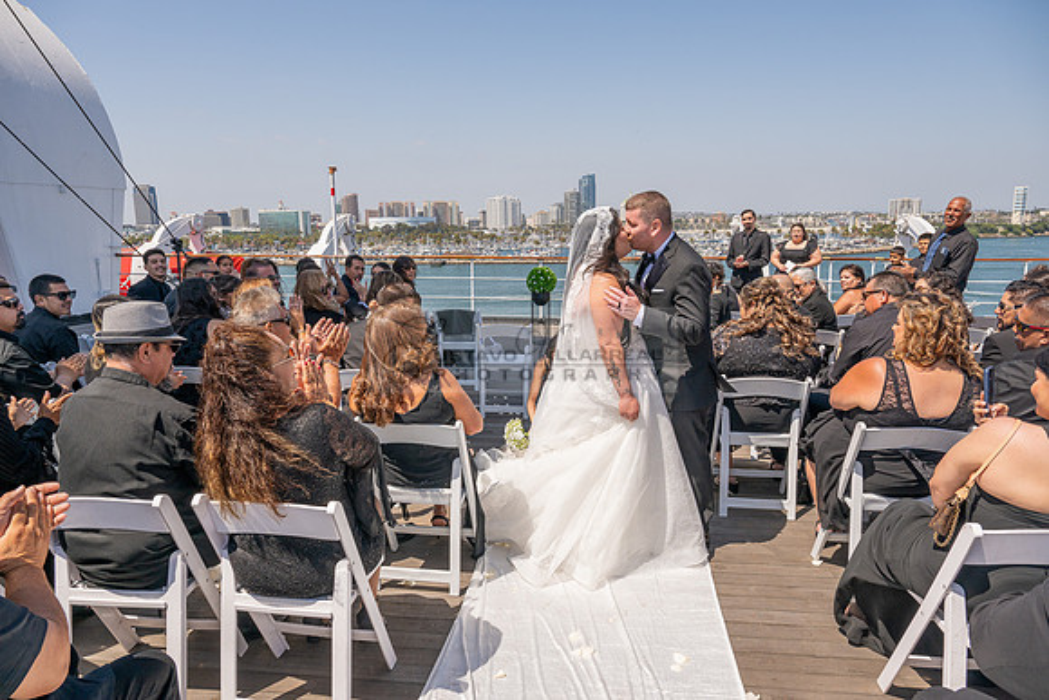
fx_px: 699
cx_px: 524
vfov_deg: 53.2
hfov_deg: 73.7
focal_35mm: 24
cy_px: 350
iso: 200
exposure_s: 1/800
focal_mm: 24
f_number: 8
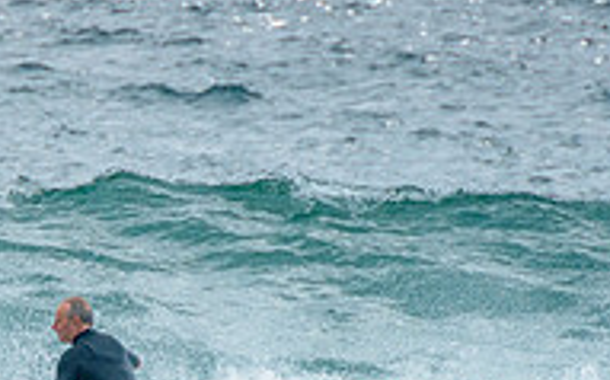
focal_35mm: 1519
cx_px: -65
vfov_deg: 0.9
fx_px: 25230
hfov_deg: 1.4
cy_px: 439
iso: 500
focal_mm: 400
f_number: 9
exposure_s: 1/1600
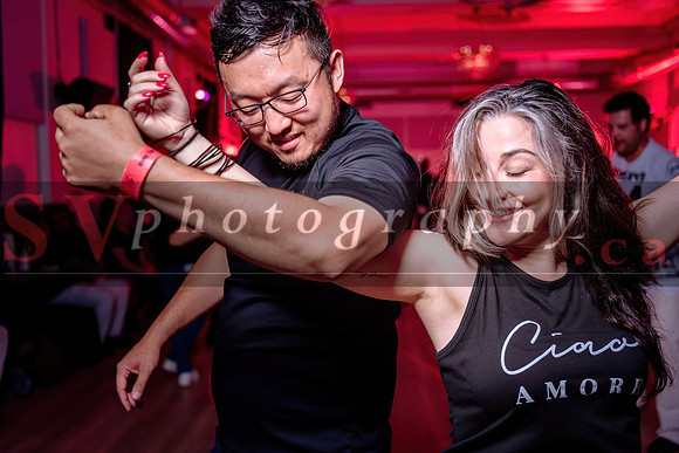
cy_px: 226
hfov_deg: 48.4
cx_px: 340
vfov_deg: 33.4
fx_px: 755
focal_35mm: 40
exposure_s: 1/80
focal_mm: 40
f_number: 3.2
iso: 800
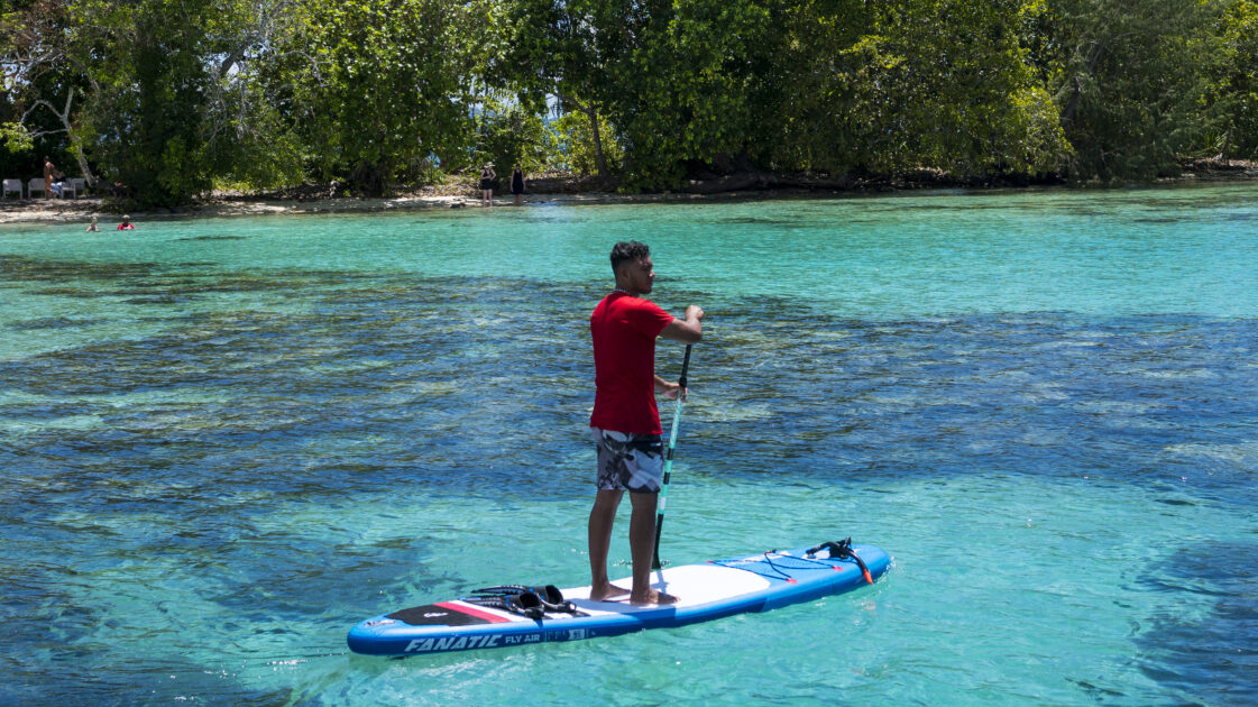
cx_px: 584
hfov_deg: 31.4
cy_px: 165
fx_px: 2234
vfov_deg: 17.9
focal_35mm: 67
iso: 100
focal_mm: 35
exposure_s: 1/800
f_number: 5
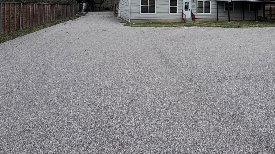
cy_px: -1
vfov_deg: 41.3
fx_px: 175
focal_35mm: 24
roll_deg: -0.1
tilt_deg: +4.6
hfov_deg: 72.5
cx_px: 197
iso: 25
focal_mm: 2.22
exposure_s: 1/770
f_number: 2.2
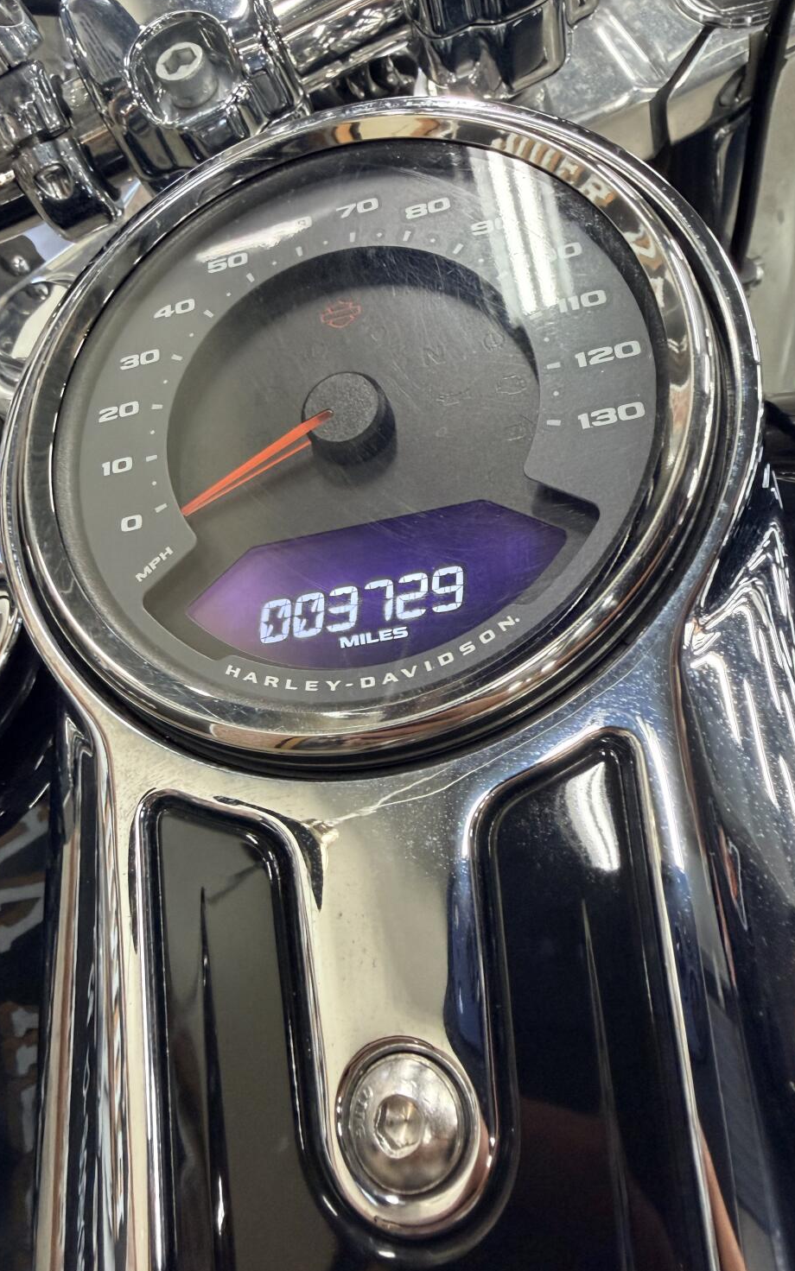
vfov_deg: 68.4
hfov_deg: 46.0
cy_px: 626
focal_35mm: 27
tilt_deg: -35.7
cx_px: 380
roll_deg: +2.4
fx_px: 936
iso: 320
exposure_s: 1/60
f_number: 2.2
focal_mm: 2.22
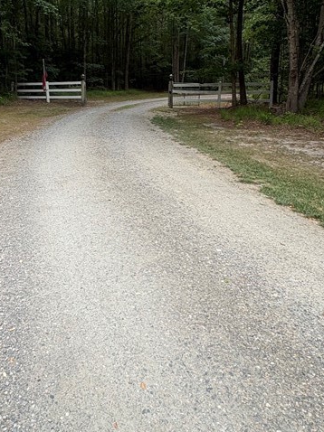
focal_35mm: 30
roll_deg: +1.8
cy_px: 144
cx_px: 106
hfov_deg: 46.0
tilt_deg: -9.5
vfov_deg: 58.6
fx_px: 375
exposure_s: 1/600
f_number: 2.2
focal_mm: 2.22
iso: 40
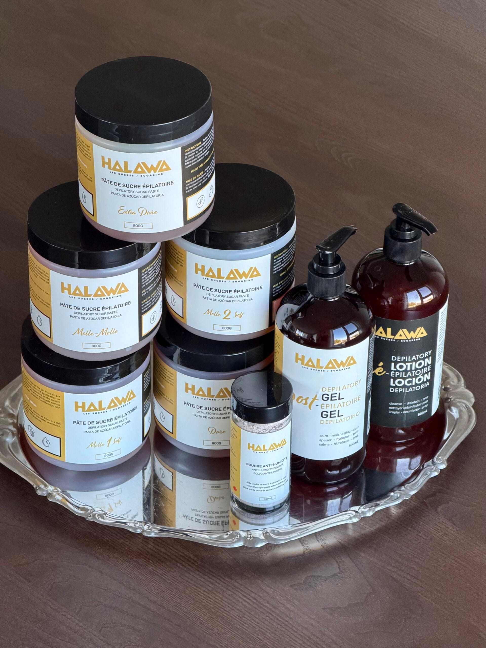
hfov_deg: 14.8
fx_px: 1873
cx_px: 243
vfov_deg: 19.6
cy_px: 324
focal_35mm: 100
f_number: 2.8
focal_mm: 16.89
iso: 200
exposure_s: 1/121
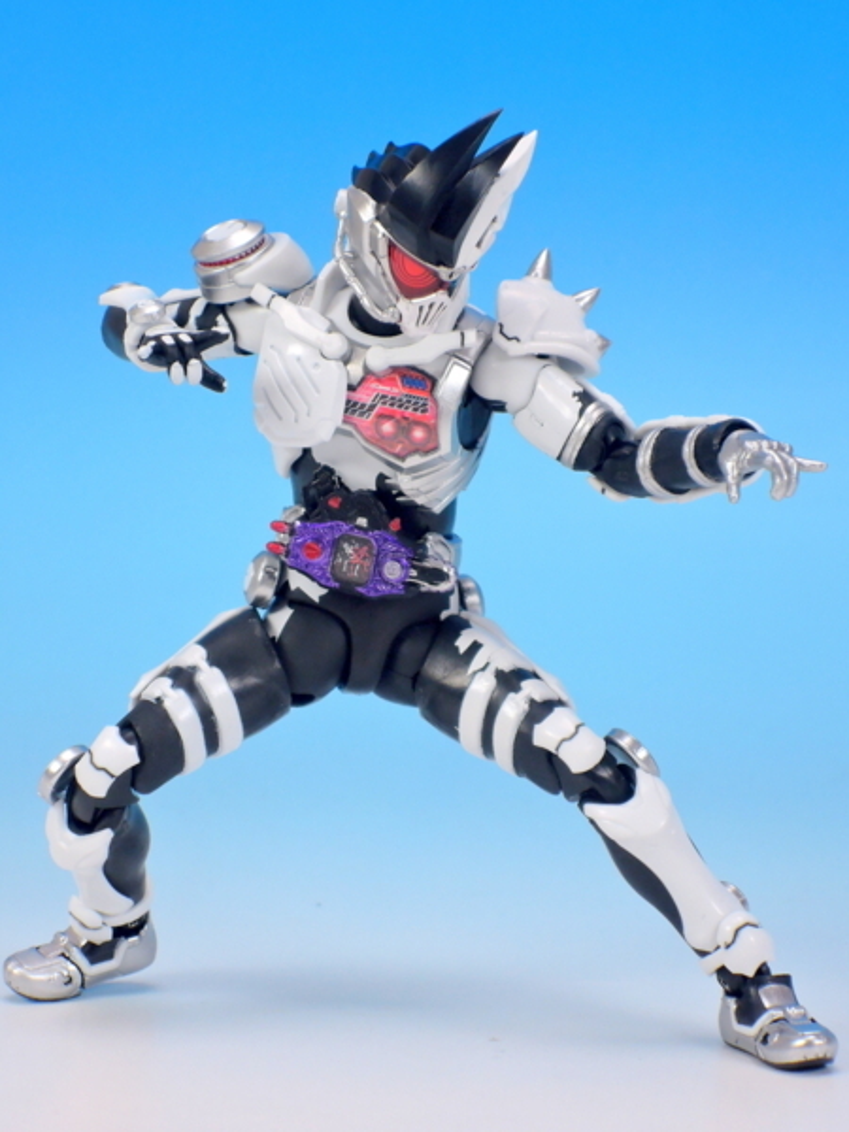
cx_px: 424
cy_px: 566
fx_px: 3924
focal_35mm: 120
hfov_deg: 12.3
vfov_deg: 16.4
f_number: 5.6
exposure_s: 1/15
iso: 500
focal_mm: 25.5
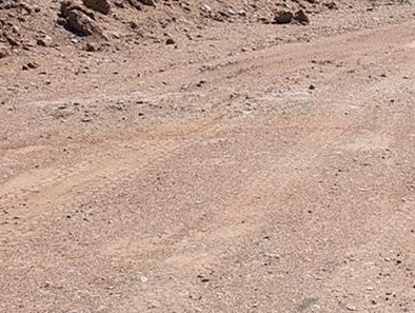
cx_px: 556
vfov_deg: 15.3
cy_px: 101
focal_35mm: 97
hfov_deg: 18.6
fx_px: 1165
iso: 22
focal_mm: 6.9
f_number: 1.68
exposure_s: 1/1458
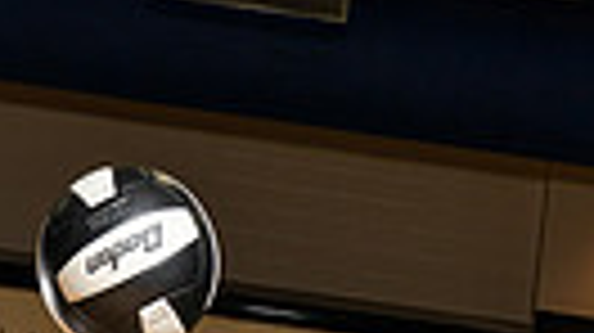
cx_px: 230
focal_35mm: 100
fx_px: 1574
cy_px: 922
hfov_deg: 21.3
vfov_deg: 9.8
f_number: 5.6
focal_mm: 28
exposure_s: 1/250
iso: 500
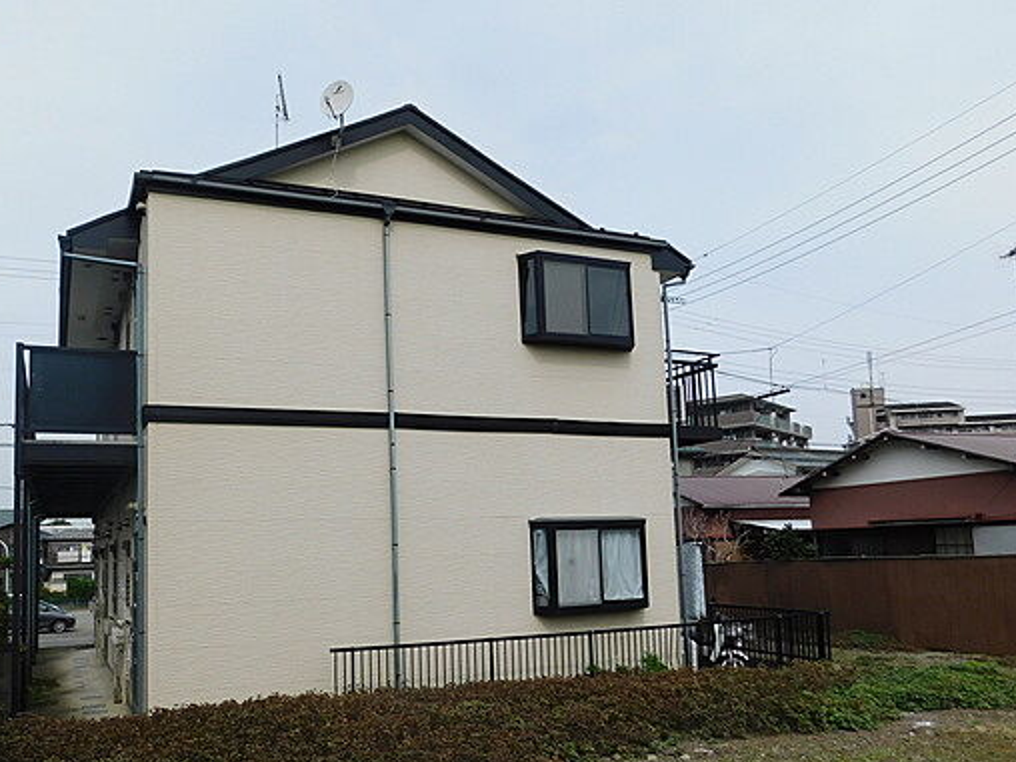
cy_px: 464
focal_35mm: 29
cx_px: 416
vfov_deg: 47.9
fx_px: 851
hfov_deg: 61.2
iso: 125
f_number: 6
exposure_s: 1/500
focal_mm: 4
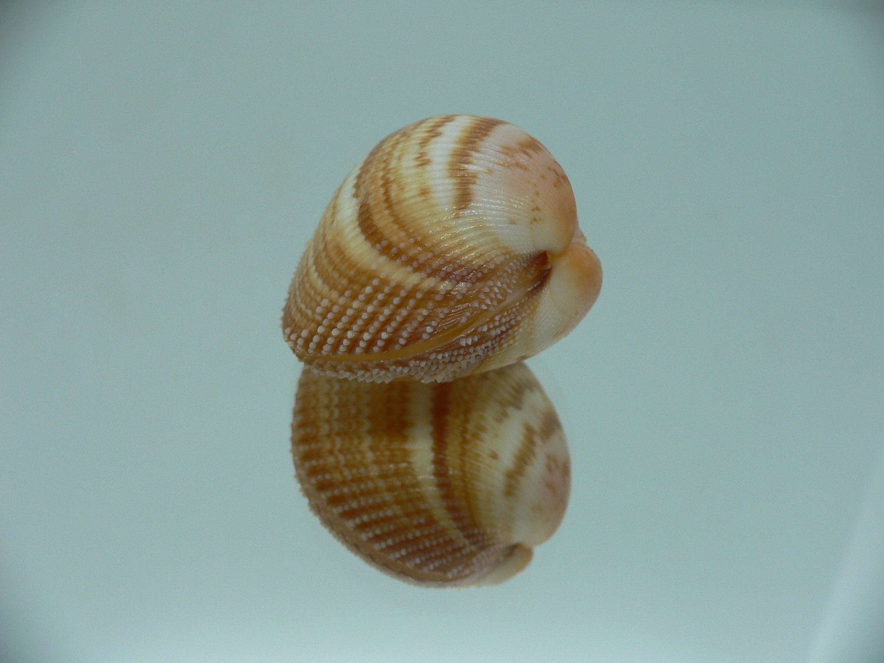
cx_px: 442
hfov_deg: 52.6
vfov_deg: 40.7
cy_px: 332
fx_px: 894
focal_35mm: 35
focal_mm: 4.6
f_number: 2.8
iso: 80
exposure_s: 1/60
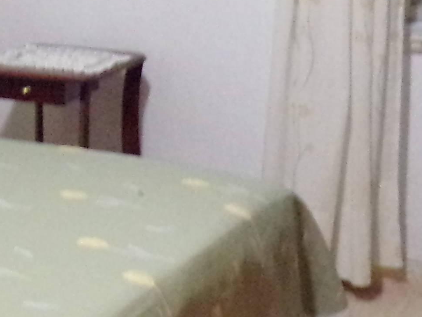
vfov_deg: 12.8
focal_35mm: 115
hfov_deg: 16.5
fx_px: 1402
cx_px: -72
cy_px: 29
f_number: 3
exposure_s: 1/12
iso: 800
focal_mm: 4.3
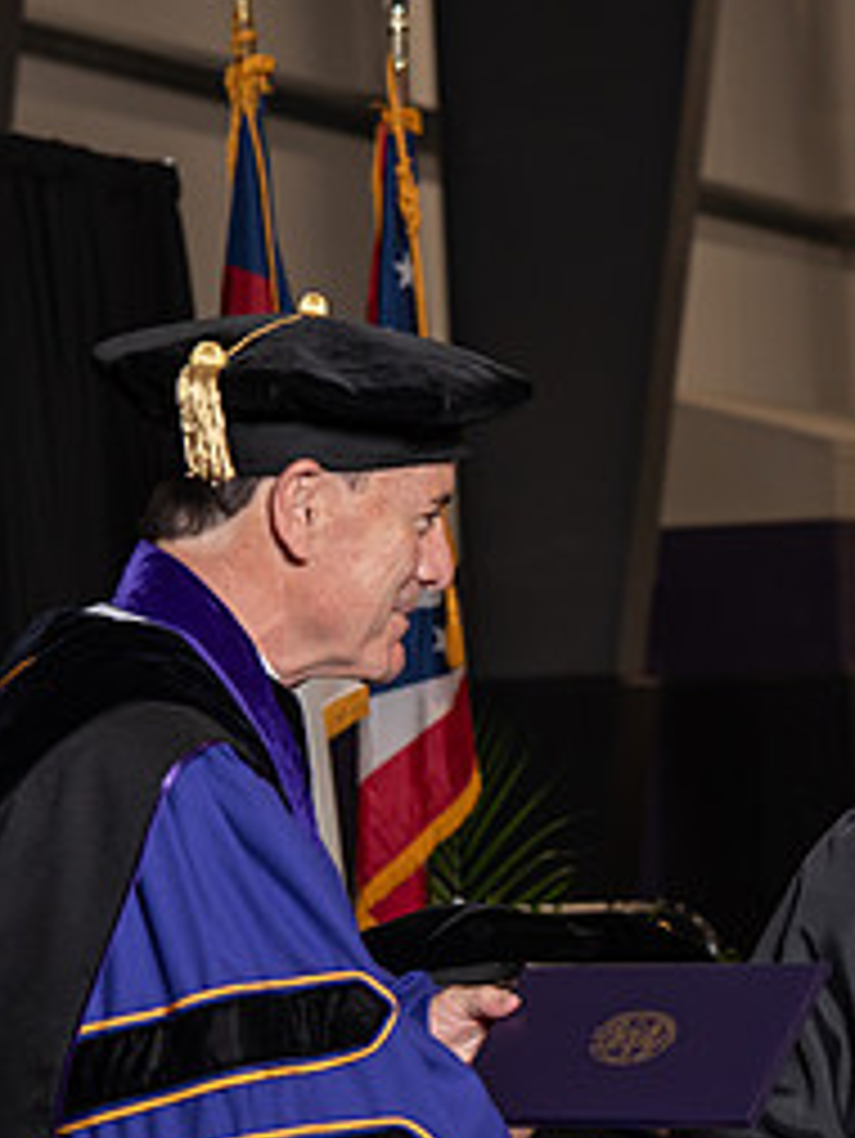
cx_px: 756
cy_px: 776
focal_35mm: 172
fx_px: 5660
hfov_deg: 8.6
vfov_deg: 11.5
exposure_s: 1/200
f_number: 5
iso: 1000
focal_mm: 78
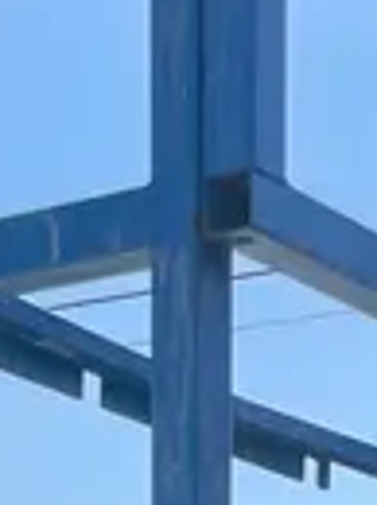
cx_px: 435
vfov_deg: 11.2
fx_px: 2142
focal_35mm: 147
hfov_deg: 9.9
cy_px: 1218
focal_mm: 4.2
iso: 50
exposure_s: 1/2398
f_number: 1.6
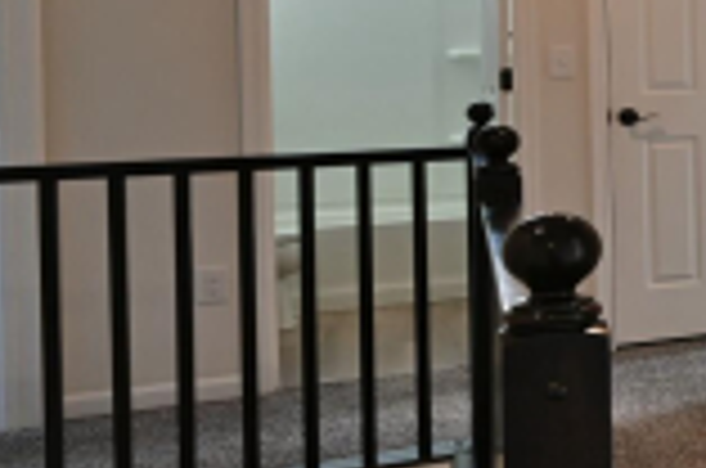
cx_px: 1477
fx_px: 1311
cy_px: 72
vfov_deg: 19.9
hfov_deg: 17.9
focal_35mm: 67
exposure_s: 1/20
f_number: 6.3
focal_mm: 14
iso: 200
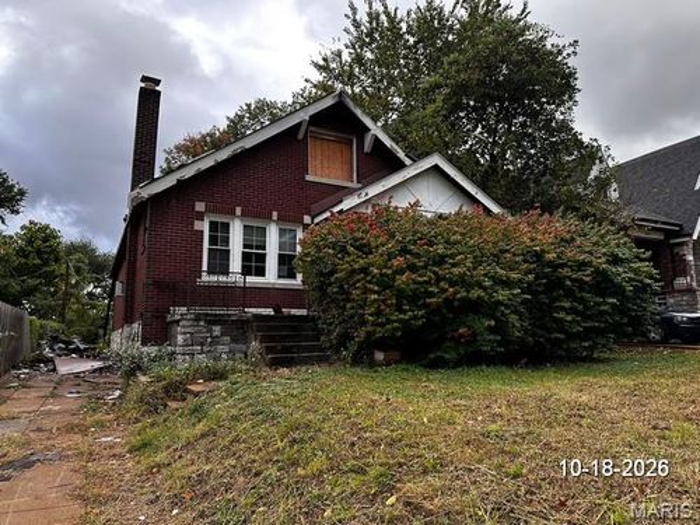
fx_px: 485
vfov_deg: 56.8
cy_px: 262
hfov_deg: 71.6
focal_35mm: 24
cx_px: 350
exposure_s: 1/275
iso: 80
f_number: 1.78
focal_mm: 6.86
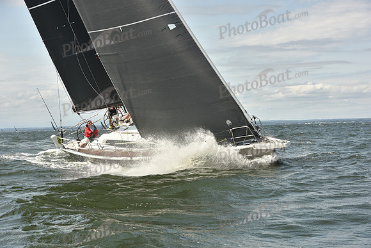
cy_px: 124
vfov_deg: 19.5
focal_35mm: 70
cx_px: 186
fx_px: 722
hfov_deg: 28.8
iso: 250
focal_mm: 70
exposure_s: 1/800
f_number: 8
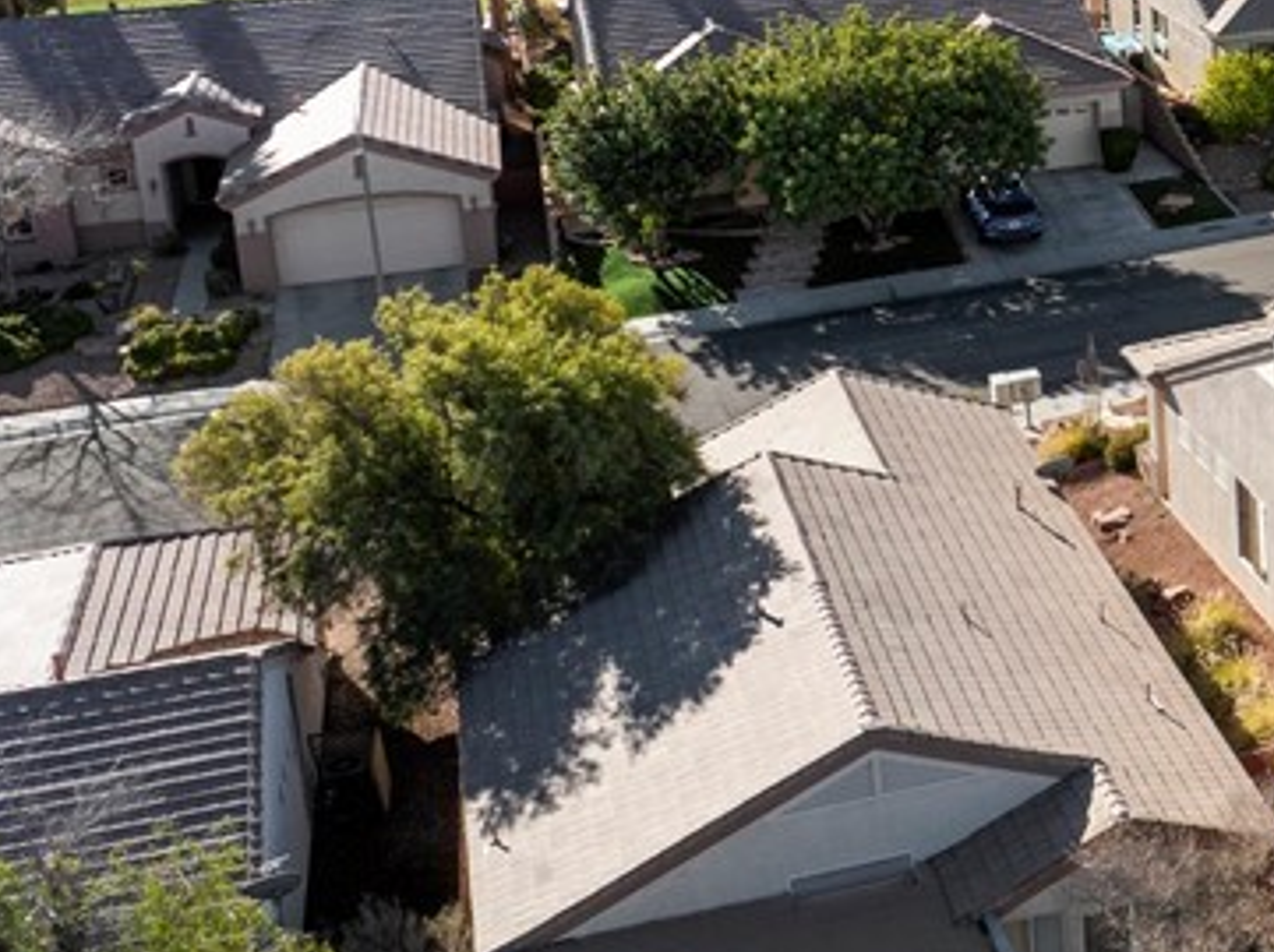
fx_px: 2500
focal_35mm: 68
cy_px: 102
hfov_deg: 24.8
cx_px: 1659
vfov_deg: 21.1
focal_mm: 12.29
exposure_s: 1/160
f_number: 2.8
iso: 150
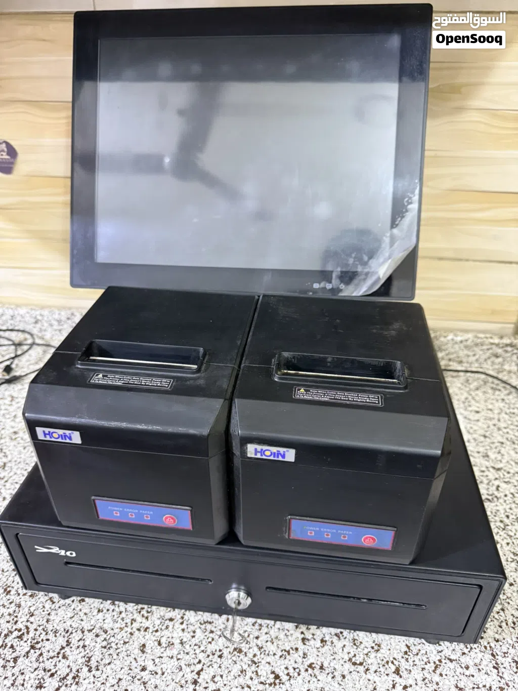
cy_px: 346
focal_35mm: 24
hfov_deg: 56.8
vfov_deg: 71.6
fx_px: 479
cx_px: 259
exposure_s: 1/50
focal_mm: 6.76
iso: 800
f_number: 1.78
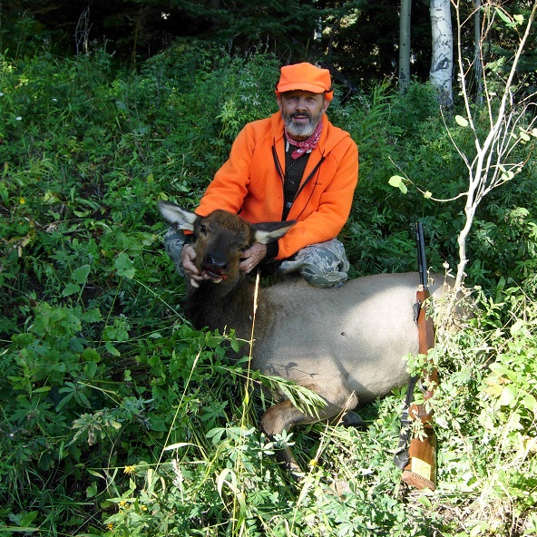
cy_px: 271
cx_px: 305
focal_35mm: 43
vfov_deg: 39.2
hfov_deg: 39.1
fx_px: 755
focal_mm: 7.5
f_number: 3.8
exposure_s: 1/111
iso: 50
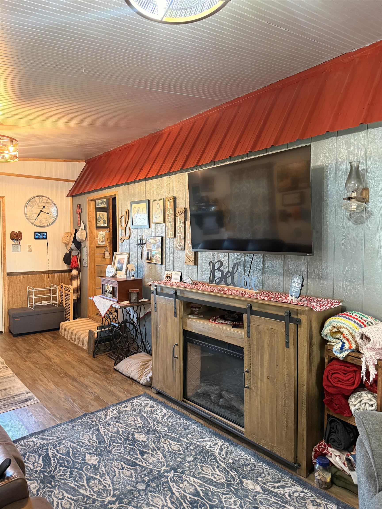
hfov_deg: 56.8
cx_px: 191
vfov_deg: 71.6
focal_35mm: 24
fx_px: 353
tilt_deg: -1.9
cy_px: 254
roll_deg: +0.3
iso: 800
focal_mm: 6.76
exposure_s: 1/40
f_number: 1.78
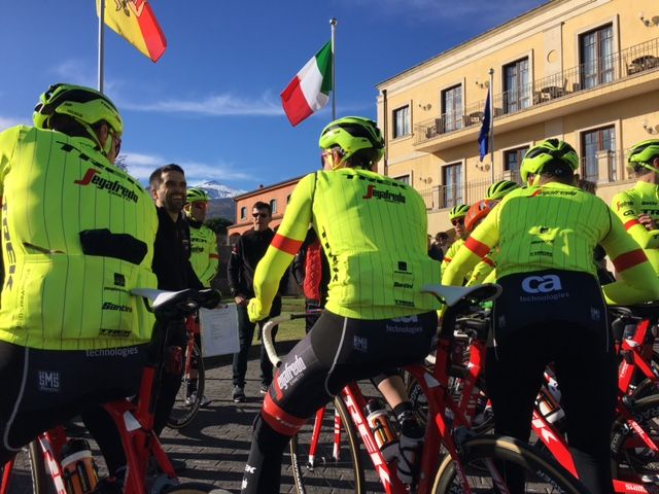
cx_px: 330
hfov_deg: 61.7
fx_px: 552
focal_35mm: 29
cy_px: 247
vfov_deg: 48.2
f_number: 2.2
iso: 25
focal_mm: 4.15
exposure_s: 1/2137
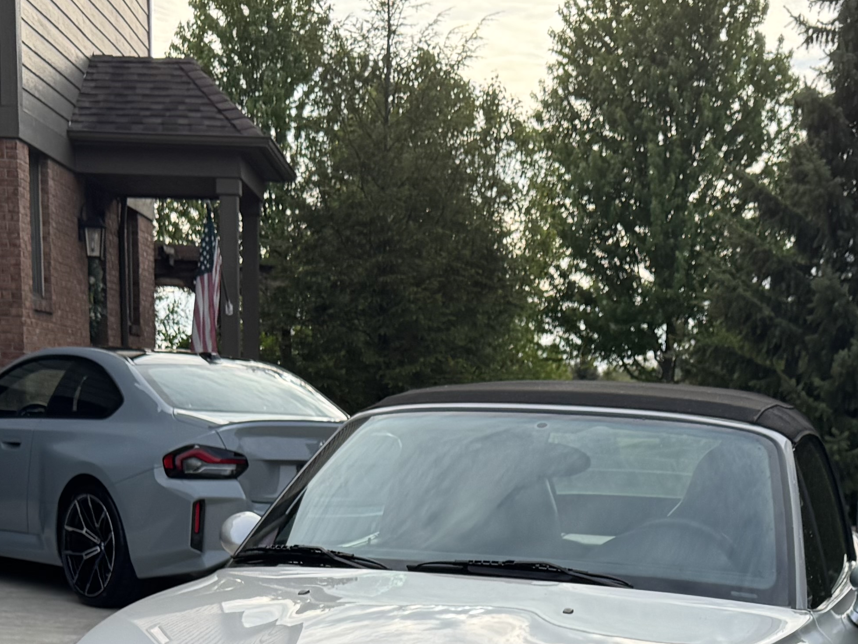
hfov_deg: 27.7
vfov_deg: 19.3
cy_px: 850
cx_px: 505
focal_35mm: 70
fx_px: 1735
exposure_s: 1/1923
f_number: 1.78
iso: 80
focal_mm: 6.76
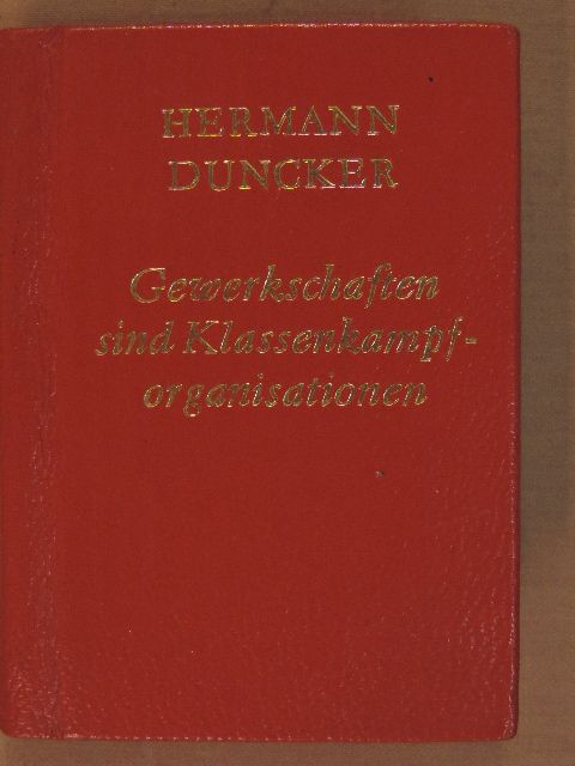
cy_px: 383
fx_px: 1661
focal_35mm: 75
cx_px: 288
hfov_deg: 19.6
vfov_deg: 26.0
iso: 800
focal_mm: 13.3
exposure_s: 1/100
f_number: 3.9
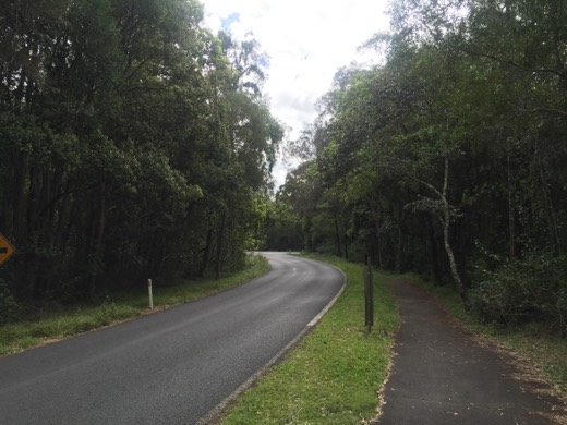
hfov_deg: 61.7
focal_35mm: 29
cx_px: 284
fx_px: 475
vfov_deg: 48.2
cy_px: 212
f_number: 2.2
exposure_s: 1/746
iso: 32
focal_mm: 4.15
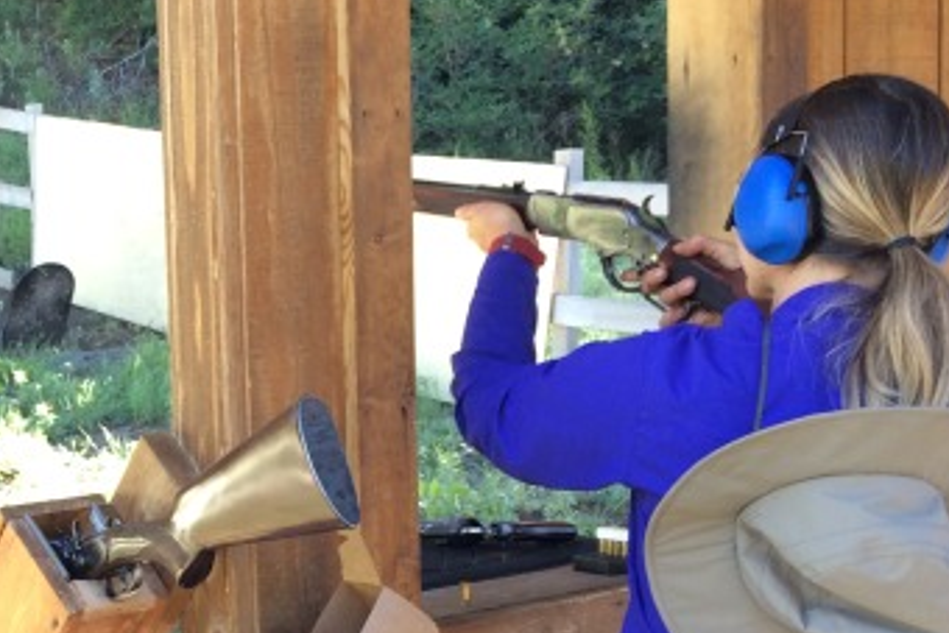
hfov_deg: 26.2
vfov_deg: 19.0
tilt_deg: -8.4
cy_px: 510
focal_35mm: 71
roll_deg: +3.0
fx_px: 1872
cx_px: -103
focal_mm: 4.15
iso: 40
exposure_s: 1/60
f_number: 2.2
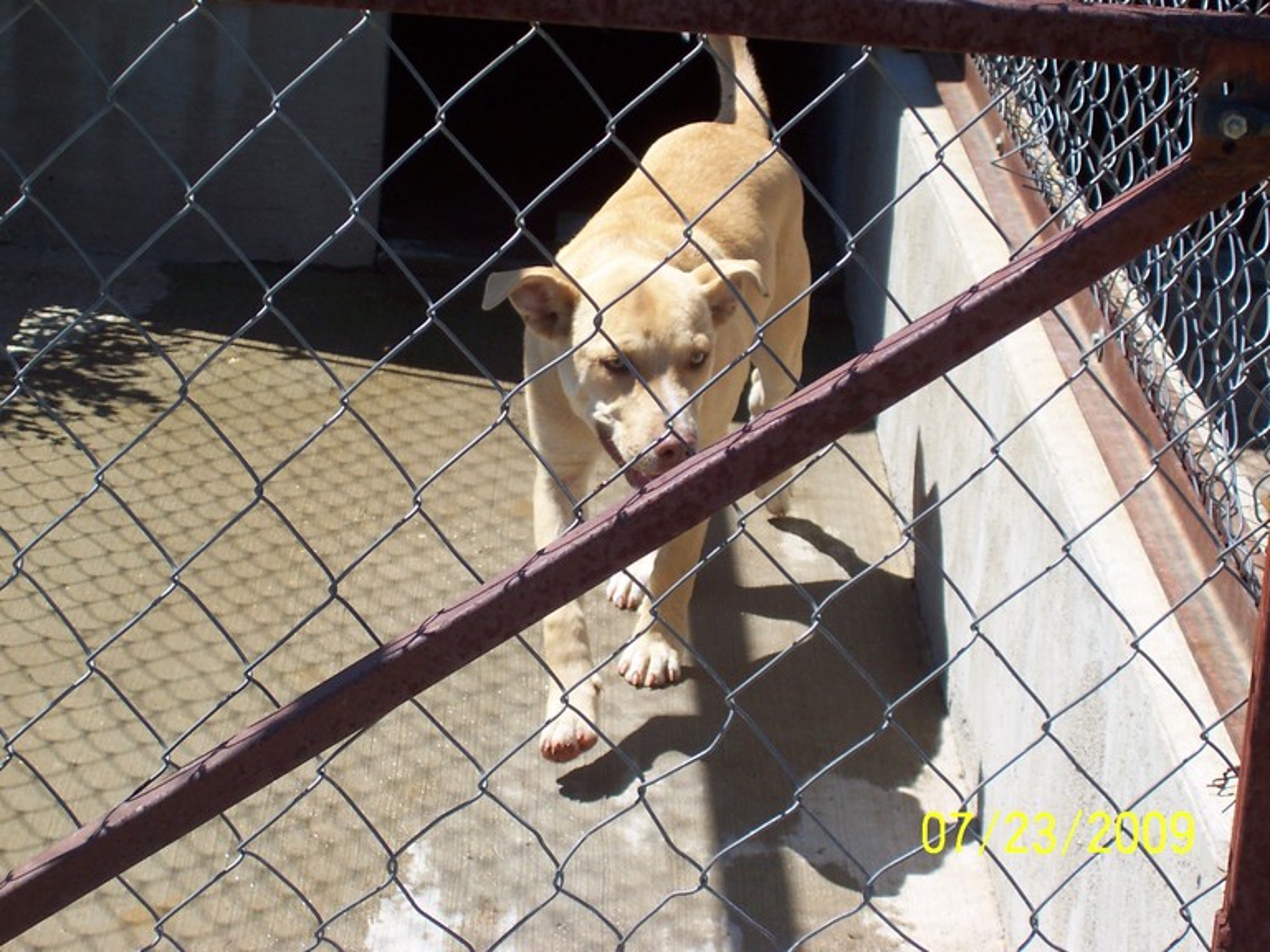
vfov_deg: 13.3
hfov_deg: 17.7
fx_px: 4072
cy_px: 476
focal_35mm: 111
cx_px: 635
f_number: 4.8
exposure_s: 1/500
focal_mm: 16.8
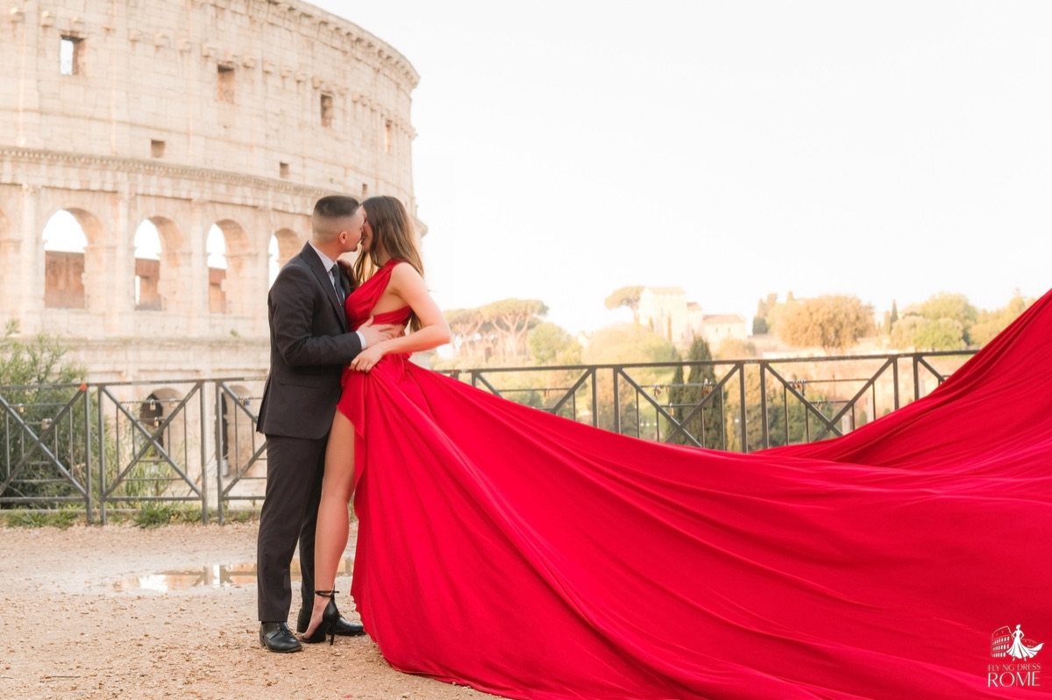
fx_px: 1255
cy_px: 350
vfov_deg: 31.1
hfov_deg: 45.5
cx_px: 526
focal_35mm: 43
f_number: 4.5
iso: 640
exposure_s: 1/250
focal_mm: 43
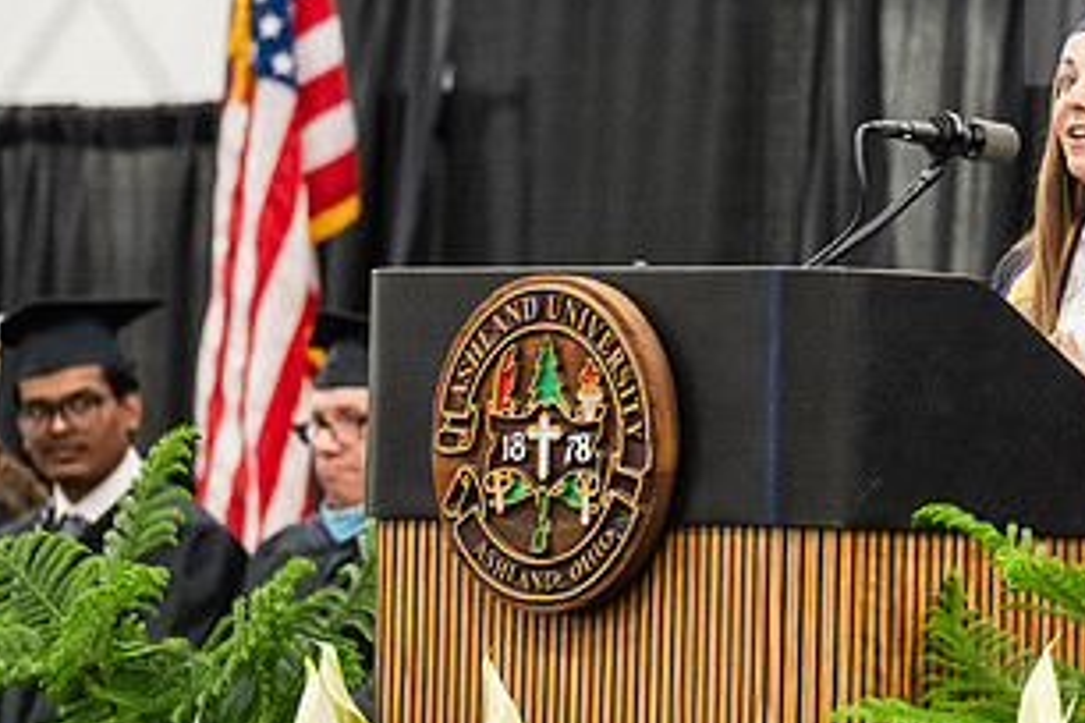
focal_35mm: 379
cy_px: 218
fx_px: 11422
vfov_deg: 3.6
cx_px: 918
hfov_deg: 5.4
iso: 5000
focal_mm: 200
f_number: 4
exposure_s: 1/200
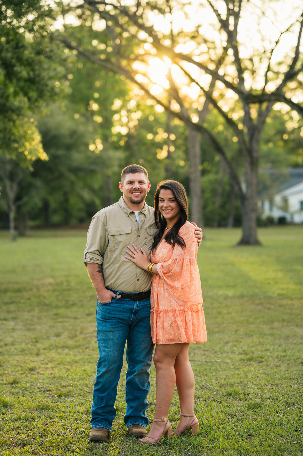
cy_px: 228
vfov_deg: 23.9
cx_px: 152
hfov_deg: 16.1
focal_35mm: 85
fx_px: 1075
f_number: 2.5
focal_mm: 85
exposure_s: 1/500
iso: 200
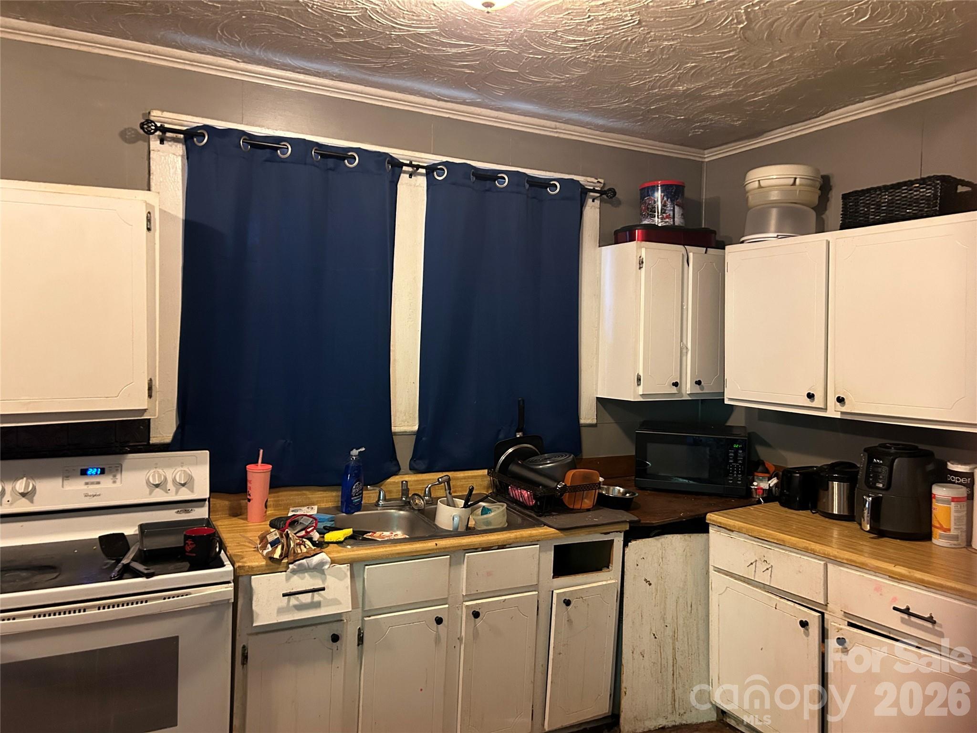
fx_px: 734
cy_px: 366
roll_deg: -0.4
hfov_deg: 67.3
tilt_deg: -1.4
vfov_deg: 53.1
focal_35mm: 26
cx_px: 488
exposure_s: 1/40
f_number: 1.5
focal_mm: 5.7
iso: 500
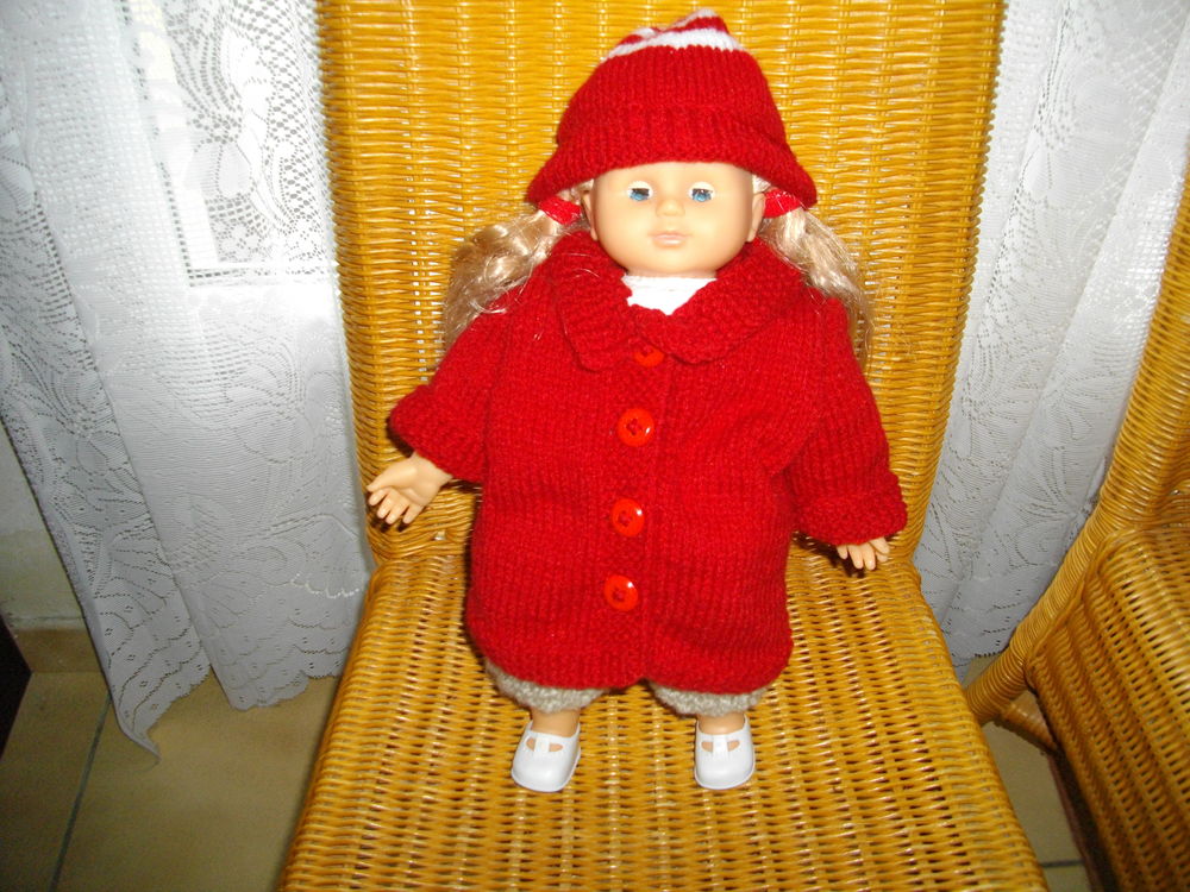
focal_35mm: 32
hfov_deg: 56.8
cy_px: 446
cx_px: 595
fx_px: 1100
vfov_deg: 44.2
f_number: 2.9
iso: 200
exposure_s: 1/50
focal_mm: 5.7
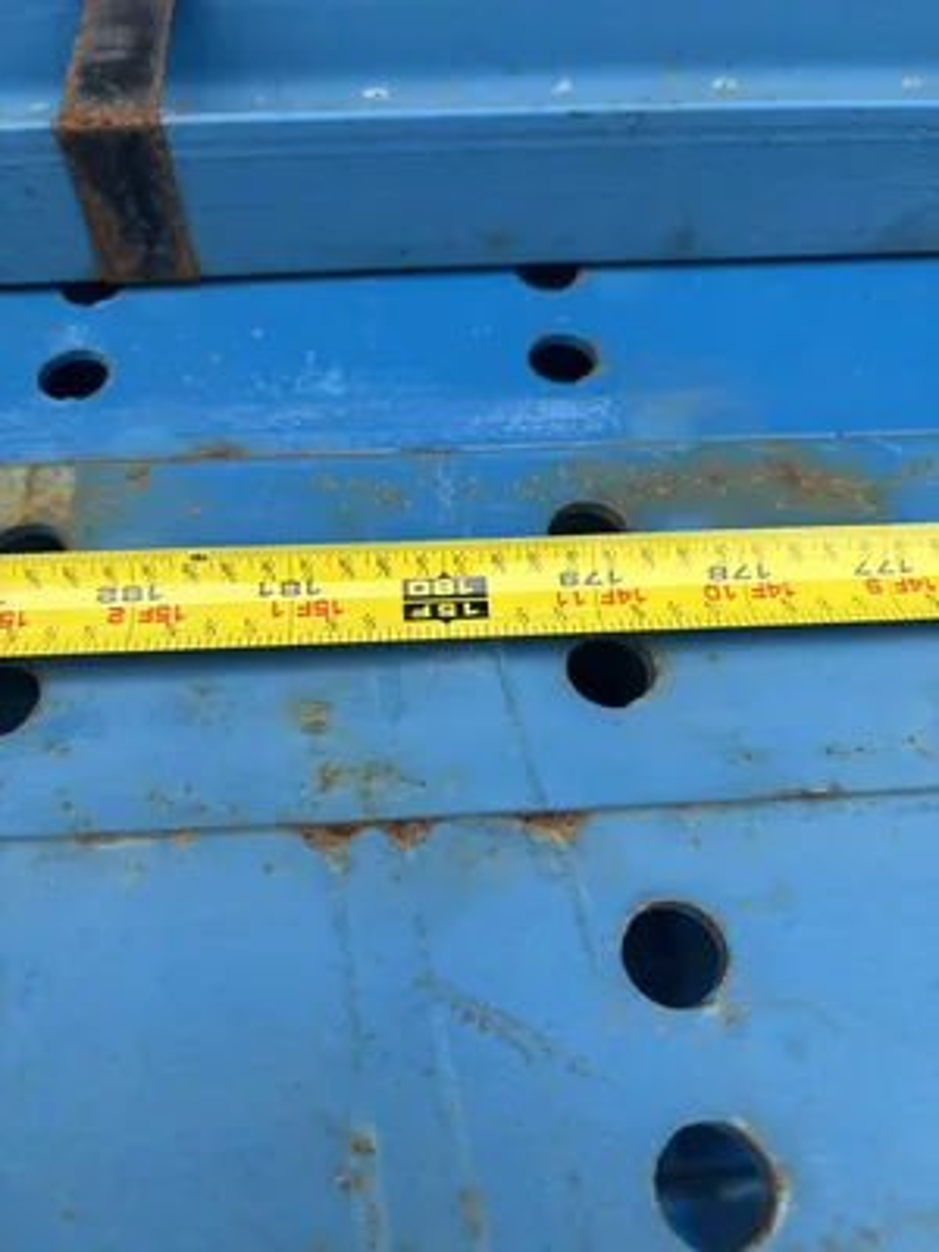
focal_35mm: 26
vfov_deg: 67.3
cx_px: 470
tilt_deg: -60.2
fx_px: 940
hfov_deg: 53.1
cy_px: 626
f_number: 1.6
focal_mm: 5.96
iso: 50
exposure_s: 1/1047
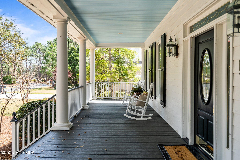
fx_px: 180
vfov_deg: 47.9
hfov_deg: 67.4
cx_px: 120
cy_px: 80
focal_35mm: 27
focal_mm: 27
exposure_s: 1/400
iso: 200
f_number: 4
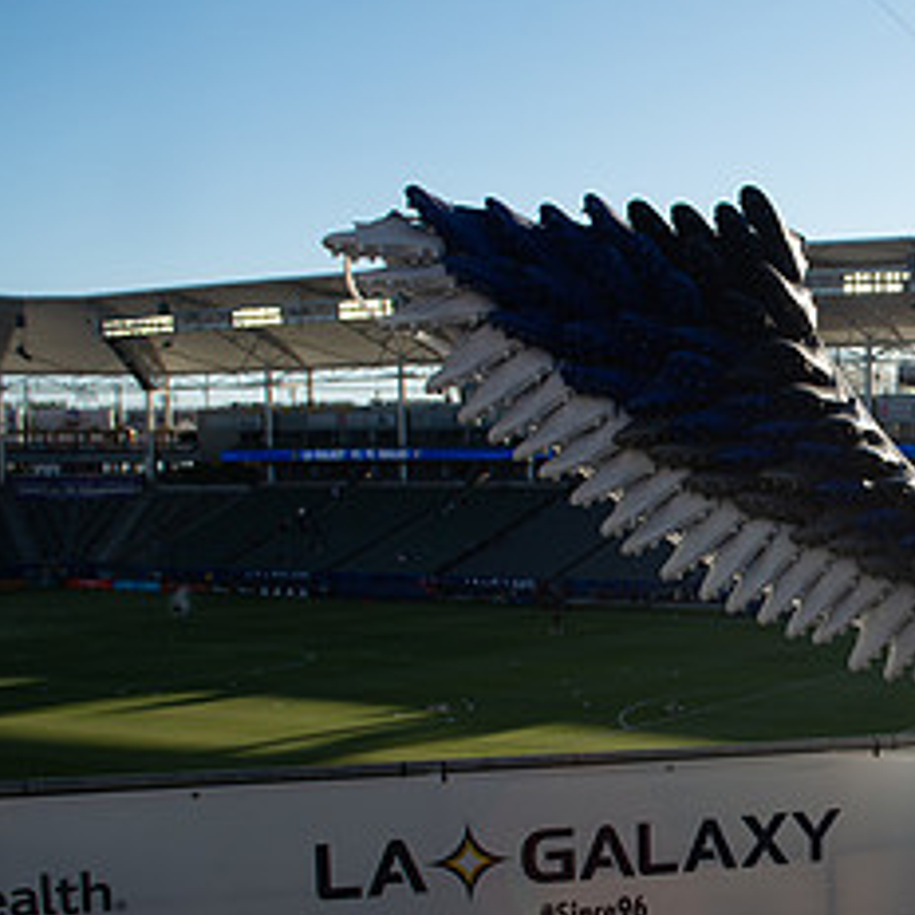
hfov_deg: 30.0
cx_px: 1002
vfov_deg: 33.1
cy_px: 609
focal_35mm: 51
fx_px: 1525
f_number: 4.5
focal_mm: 24
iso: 200
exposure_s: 1/1600
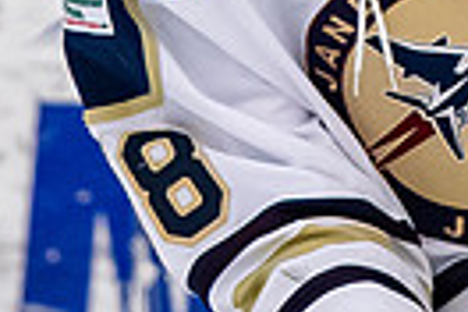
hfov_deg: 0.9
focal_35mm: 2236
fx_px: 29066
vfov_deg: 0.6
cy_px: -508
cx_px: 274
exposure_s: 1/800
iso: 2000
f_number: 3.2
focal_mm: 200
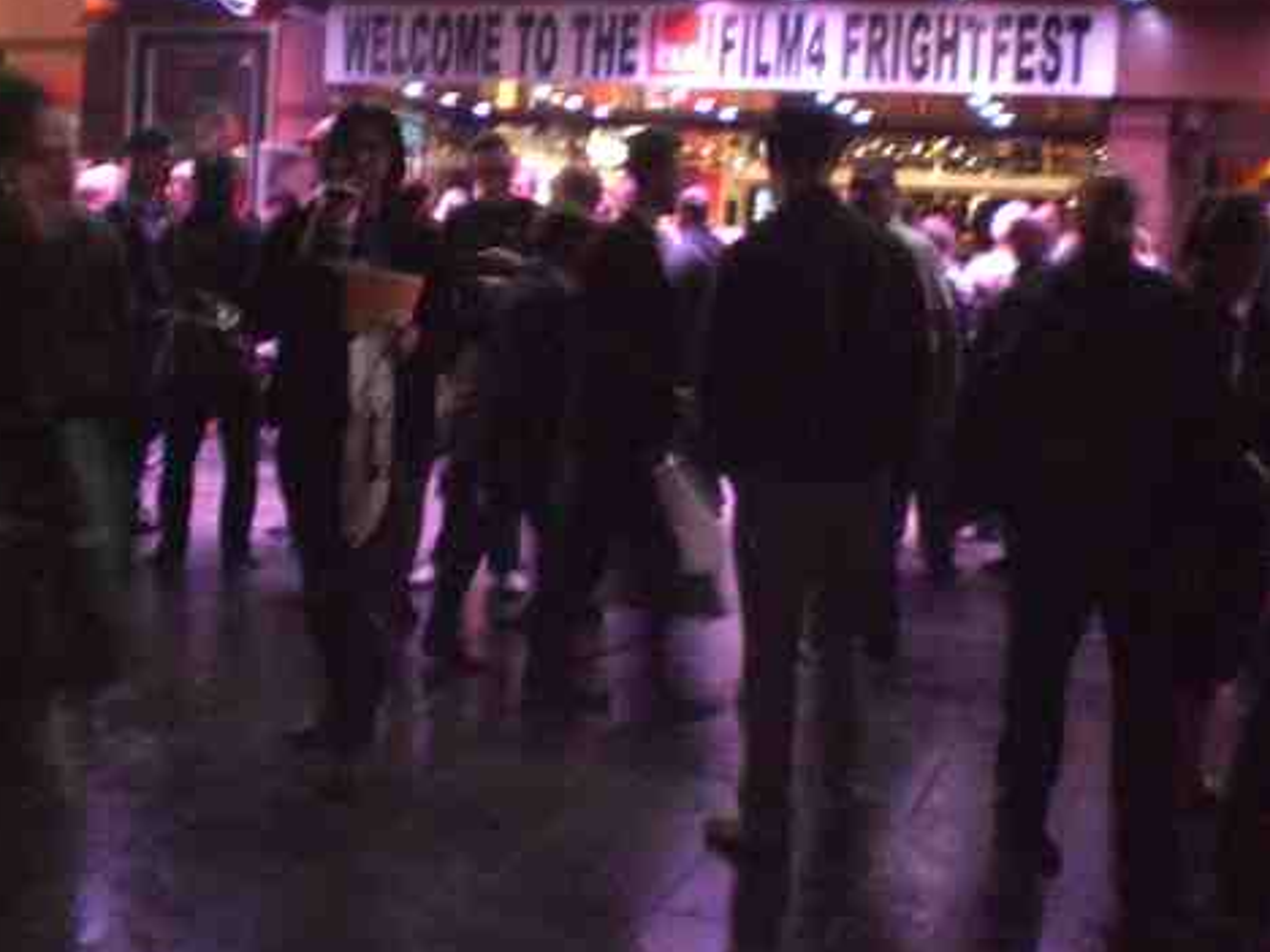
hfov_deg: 41.1
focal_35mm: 46
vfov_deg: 31.5
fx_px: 1688
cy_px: 430
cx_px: 507
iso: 800
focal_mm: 6.3
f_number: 3.1
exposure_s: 1/15
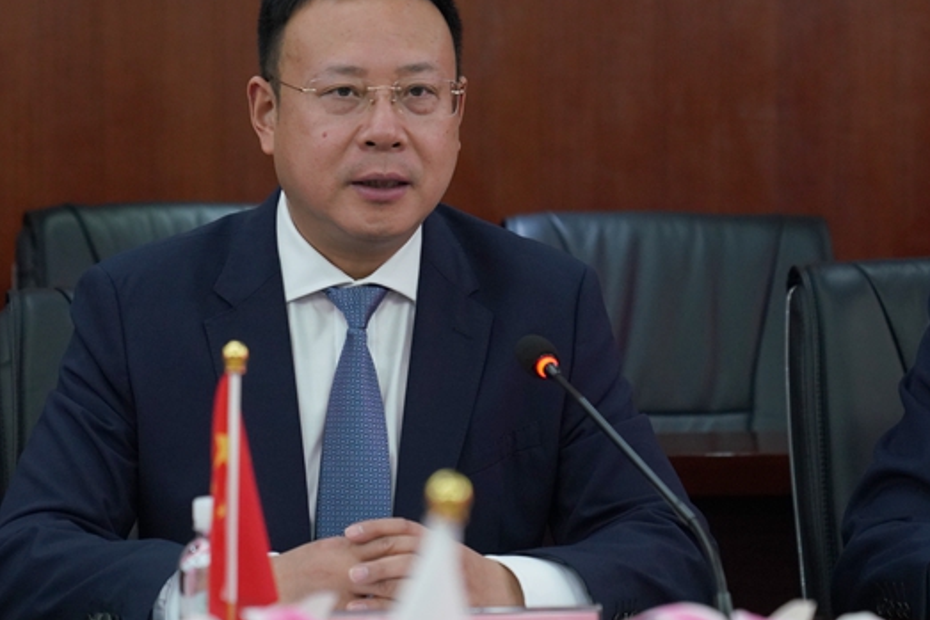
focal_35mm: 107
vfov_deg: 12.8
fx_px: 2765
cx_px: 359
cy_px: 272
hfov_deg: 19.1
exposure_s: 1/100
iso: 2000
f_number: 3.5
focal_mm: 70
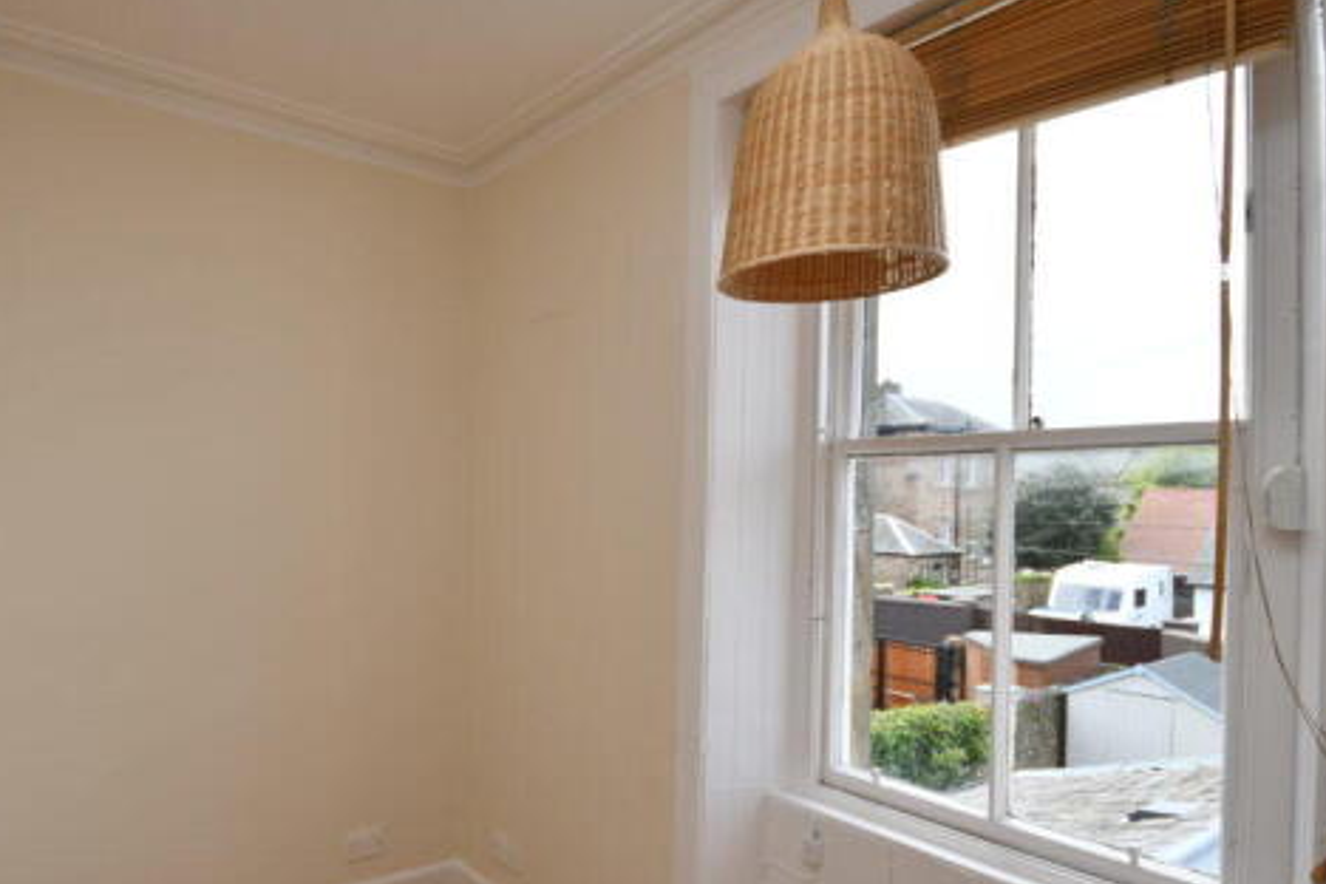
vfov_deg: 59.4
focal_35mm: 21
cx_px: 438
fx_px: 773
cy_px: 489
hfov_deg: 78.5
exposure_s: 1/125
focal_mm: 10
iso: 160
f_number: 5.6
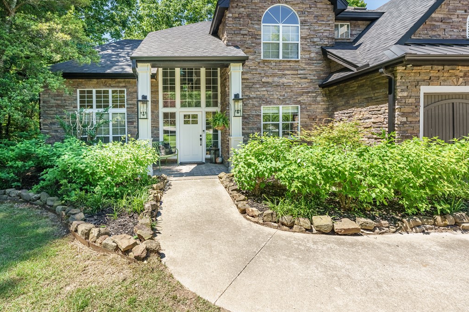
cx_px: 241
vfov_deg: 77.2
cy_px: 166
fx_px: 195
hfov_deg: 100.4
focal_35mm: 15
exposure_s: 1/3200
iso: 200
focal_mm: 14
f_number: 9
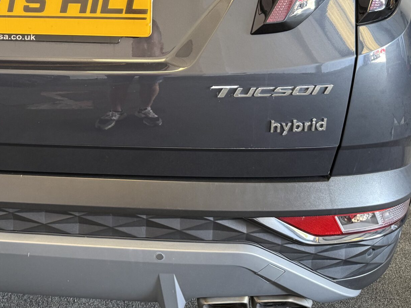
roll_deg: +1.6
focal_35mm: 50
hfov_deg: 36.8
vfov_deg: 27.8
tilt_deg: -12.8
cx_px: 78
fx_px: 594
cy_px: 18
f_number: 1.78
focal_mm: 6.76
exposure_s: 1/60
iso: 320
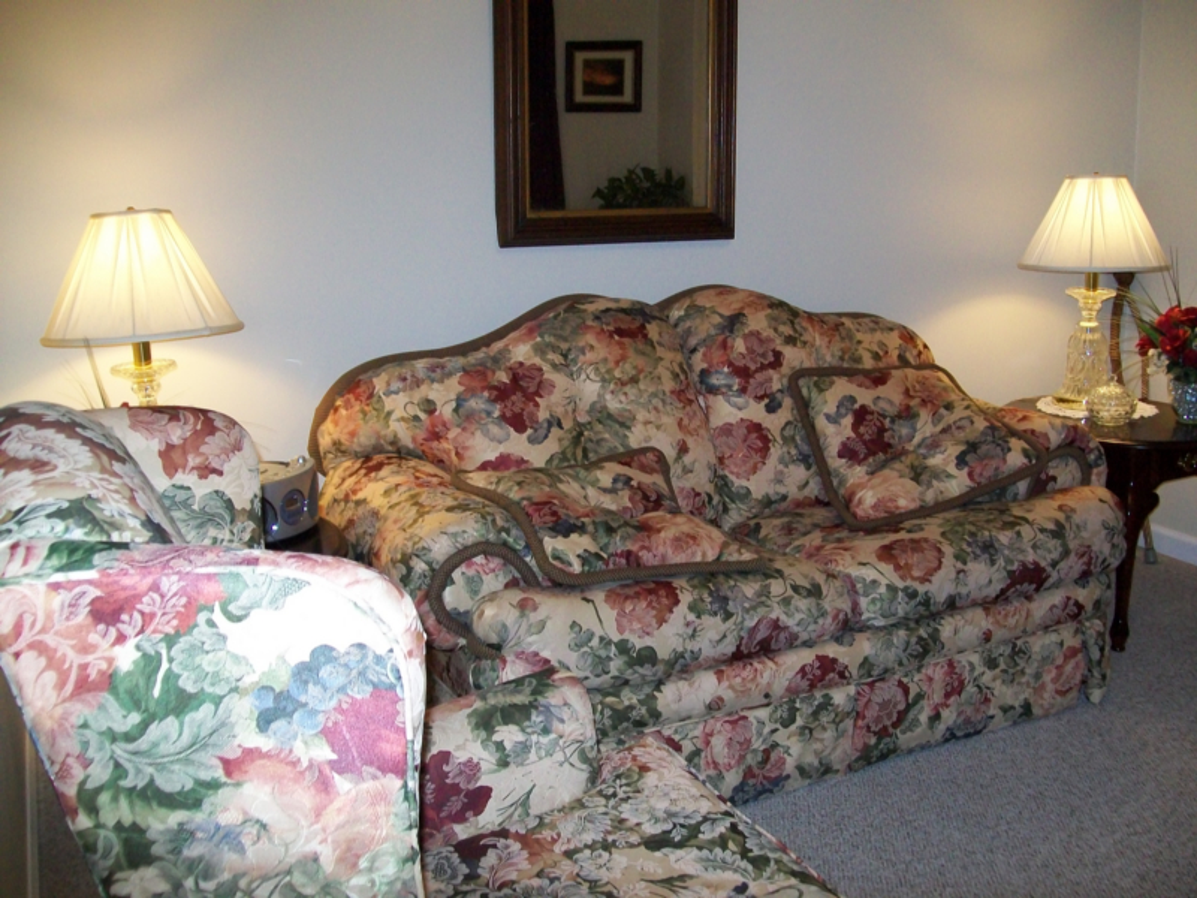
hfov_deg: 51.4
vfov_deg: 39.7
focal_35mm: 36
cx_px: 598
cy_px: 449
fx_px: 1245
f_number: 2.7
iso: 160
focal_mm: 6
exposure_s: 1/60
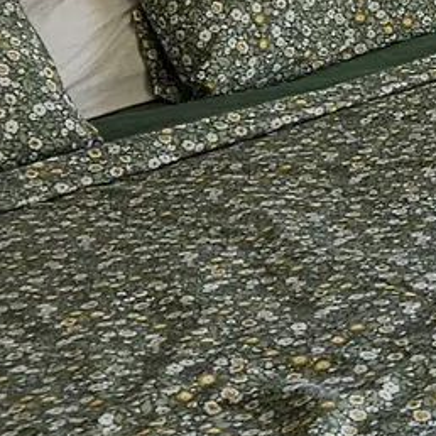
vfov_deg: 10.4
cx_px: 973
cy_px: 67
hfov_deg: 9.5
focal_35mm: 168
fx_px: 2394
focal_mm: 5.4
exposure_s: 1/227
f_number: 1.8
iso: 25
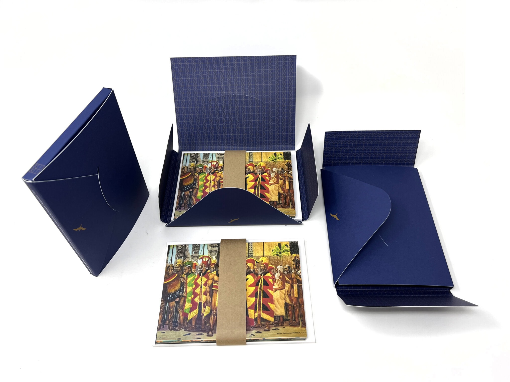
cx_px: 255
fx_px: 383
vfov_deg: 53.1
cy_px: 191
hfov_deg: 67.3
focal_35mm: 26
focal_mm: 5.7
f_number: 1.5
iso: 40
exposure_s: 1/174
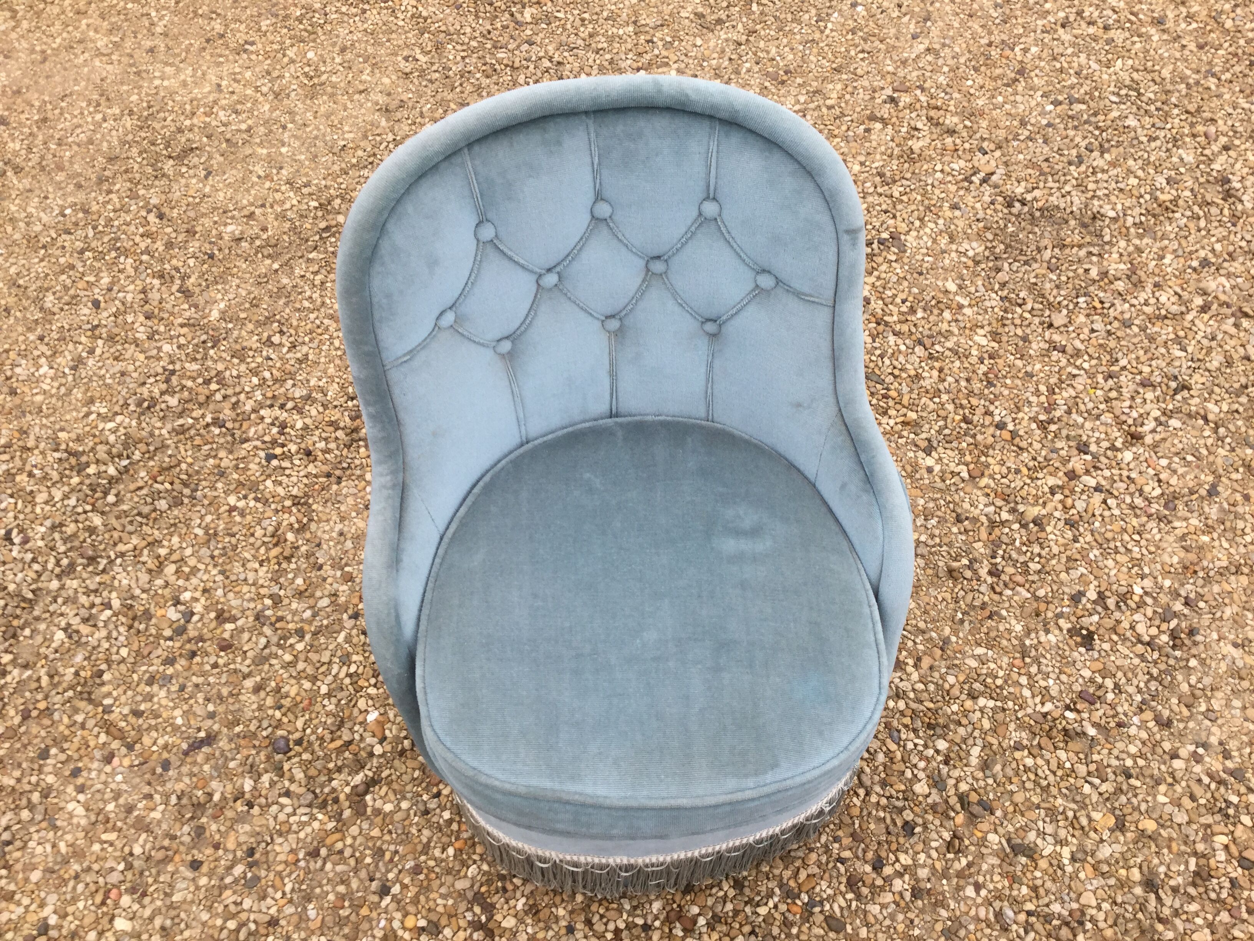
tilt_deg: -59.9
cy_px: 470
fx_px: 1123
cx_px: 627
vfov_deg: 45.4
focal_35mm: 31
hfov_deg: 58.4
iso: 32
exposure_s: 1/50
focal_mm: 3.3
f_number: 2.4
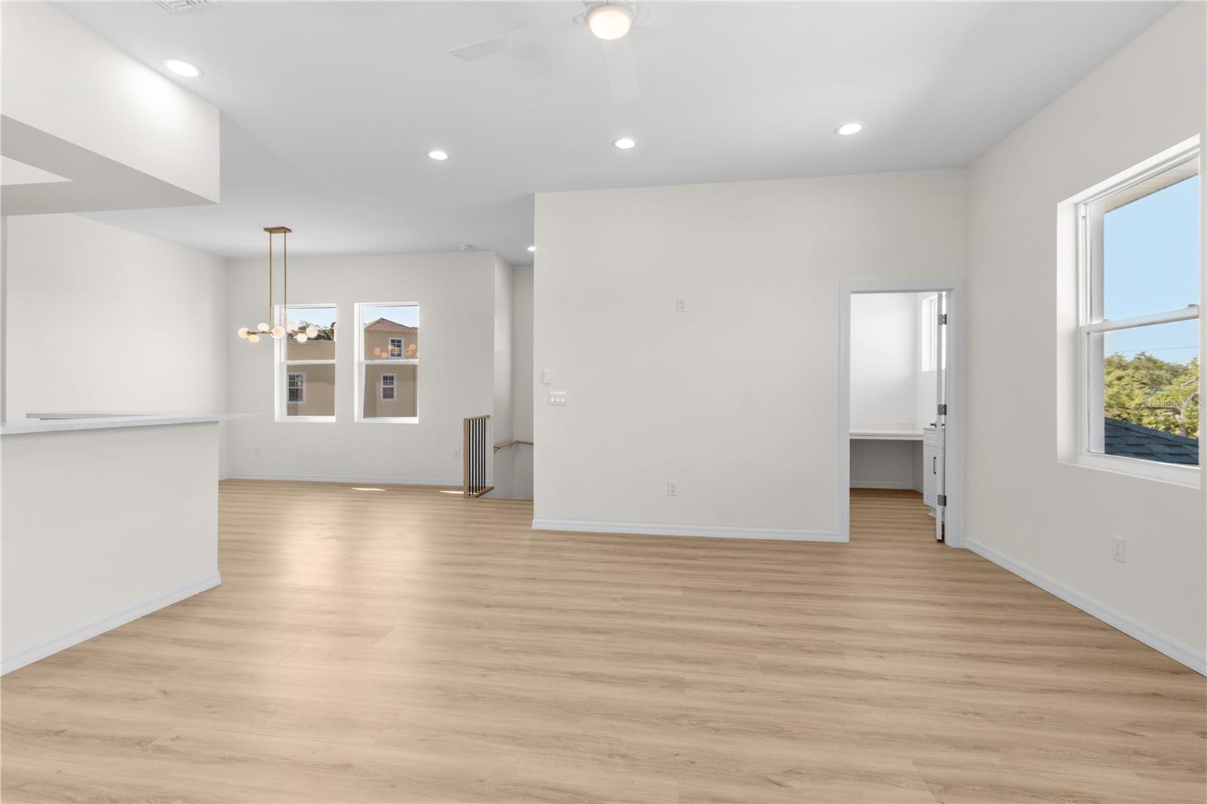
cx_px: 604
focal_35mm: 15
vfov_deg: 77.3
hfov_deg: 100.4
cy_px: 402
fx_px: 503
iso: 100
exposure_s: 1/6
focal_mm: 10
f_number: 7.1
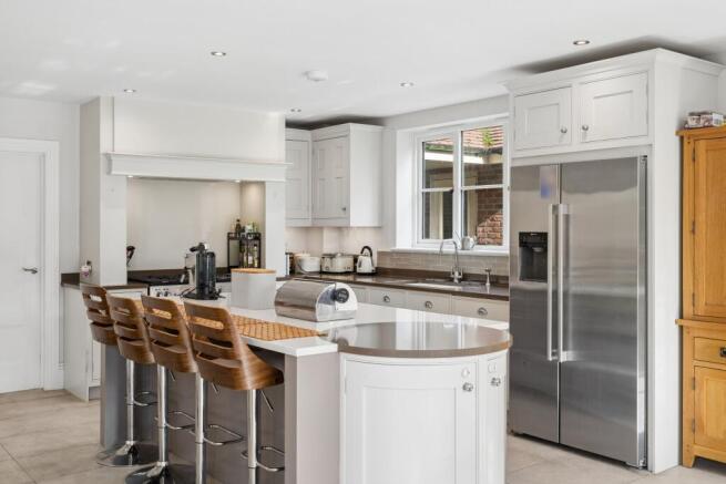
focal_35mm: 35
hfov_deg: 54.4
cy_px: 242
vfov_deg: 37.9
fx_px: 706
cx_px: 363
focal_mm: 35
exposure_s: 1/50
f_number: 7.1
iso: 500
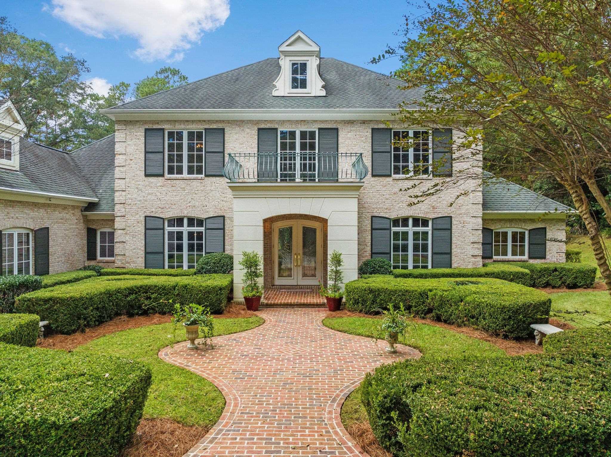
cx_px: 306
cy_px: 228
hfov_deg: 71.6
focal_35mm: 24
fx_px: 423
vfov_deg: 56.8
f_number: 2.8
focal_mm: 12.29
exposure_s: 1/1600
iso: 410
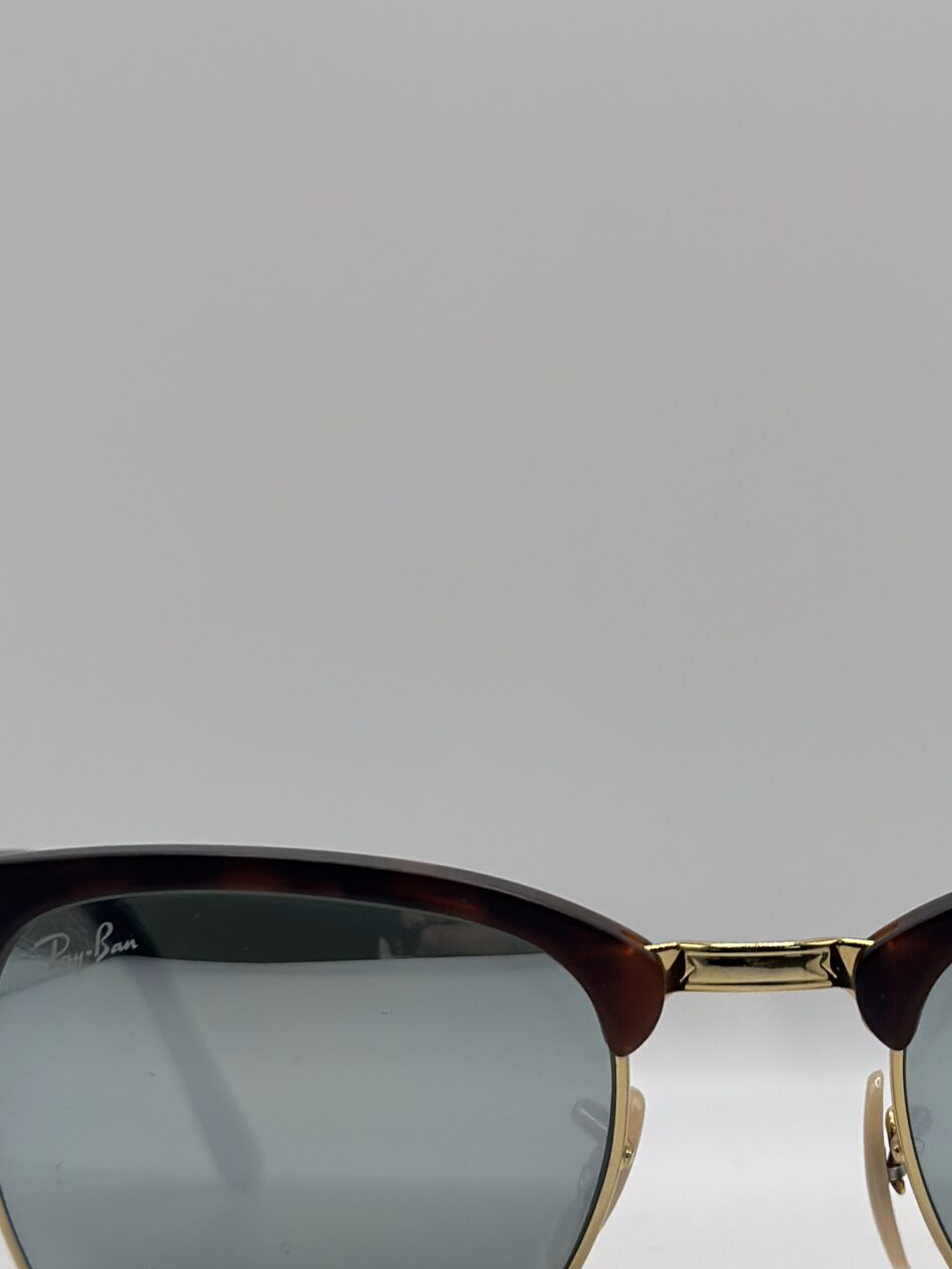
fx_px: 3557
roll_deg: +0.8
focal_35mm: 97
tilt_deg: -7.0
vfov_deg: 20.2
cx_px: 754
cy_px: 535
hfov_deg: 15.2
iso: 80
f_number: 1.78
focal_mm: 6.86
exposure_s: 1/756
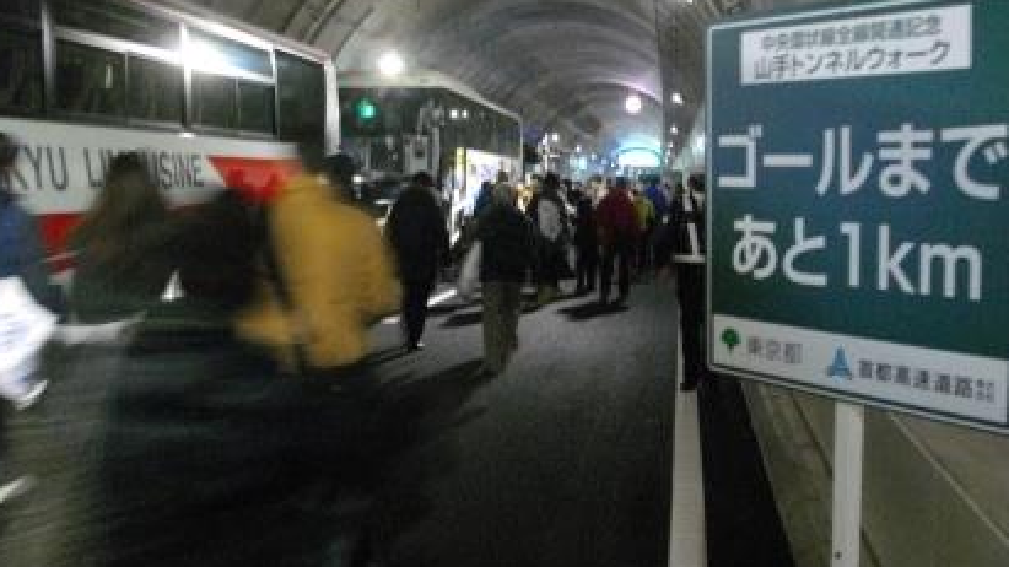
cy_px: 206
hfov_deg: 52.8
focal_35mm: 38
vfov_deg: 31.0
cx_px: 538
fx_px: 1016
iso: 800
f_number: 2.9
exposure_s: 1/6
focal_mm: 5.7
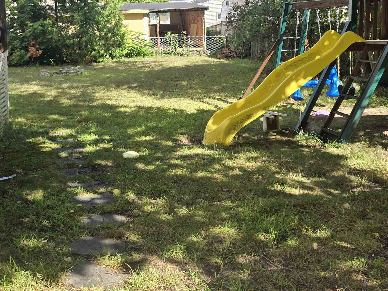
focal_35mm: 44
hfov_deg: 42.9
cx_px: 199
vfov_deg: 32.2
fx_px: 493
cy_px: 68
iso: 25
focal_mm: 5.4
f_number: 1.8
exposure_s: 1/654
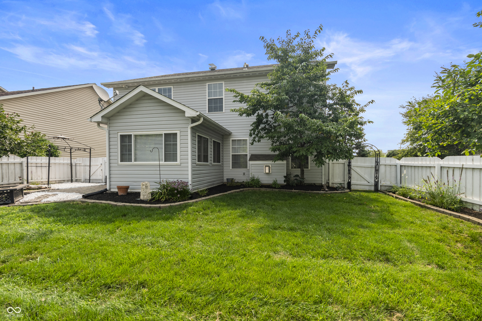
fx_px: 201
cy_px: 160
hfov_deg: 100.4
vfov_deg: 77.3
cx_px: 241
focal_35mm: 15
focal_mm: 10
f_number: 11
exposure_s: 1/100
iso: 200
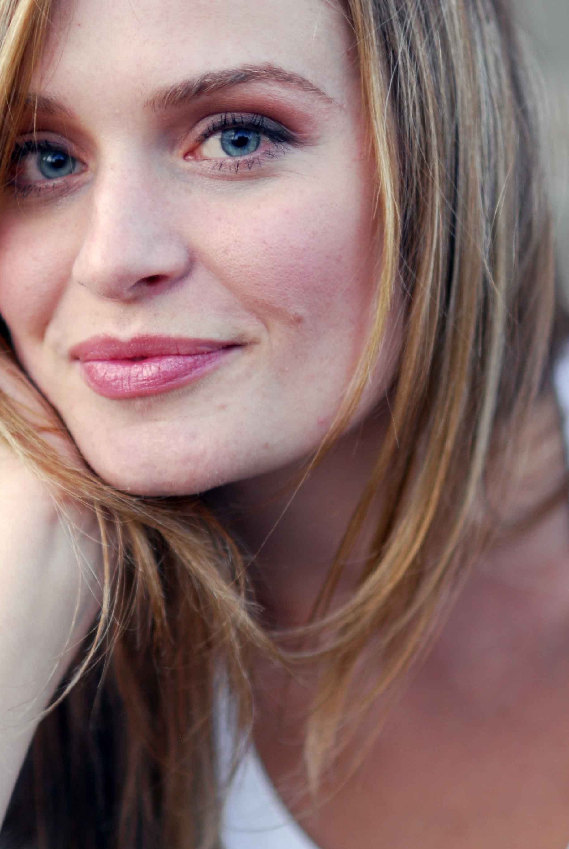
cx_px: 220
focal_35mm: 180
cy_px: 386
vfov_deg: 11.4
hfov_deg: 7.7
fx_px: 4248
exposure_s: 1/80
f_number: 1.8
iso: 200
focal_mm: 85
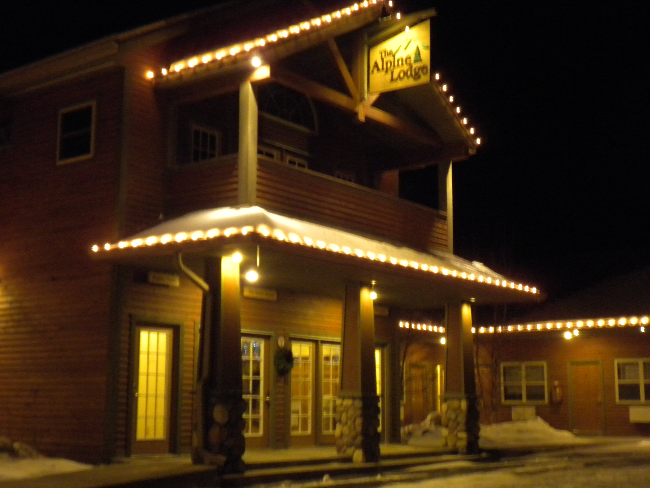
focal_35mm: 52
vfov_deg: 28.0
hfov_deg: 36.8
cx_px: 325
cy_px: 244
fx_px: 976
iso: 400
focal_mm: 9.1
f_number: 4.3
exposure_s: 1/5.4
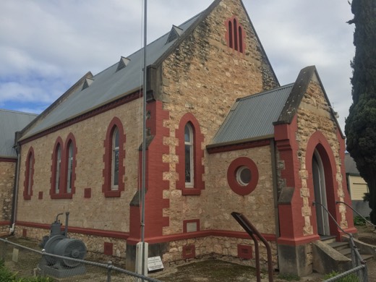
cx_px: 188
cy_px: 141
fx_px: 315
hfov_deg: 61.7
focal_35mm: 29
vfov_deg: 48.2
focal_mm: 4.15
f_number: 2.2
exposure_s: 1/1980
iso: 32
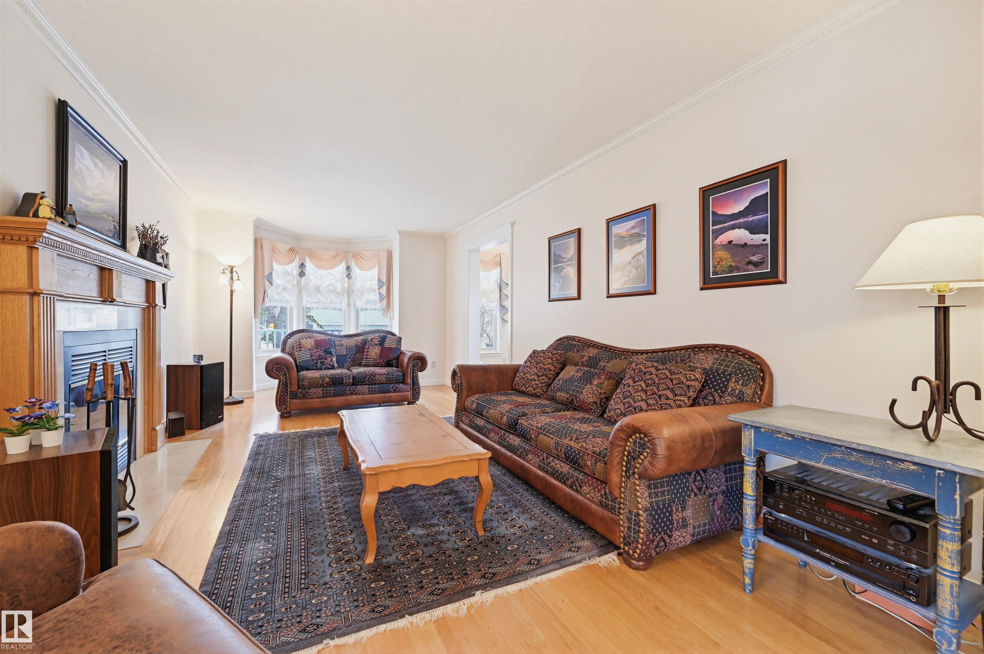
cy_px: 327
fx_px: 396
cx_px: 492
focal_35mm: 14
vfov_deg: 79.1
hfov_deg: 102.3
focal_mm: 14.5
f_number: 8
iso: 400
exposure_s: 1/4
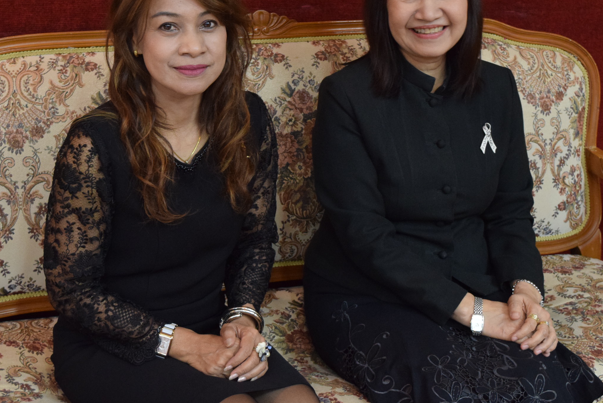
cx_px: 265
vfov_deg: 20.6
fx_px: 1106
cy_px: 130
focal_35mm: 66
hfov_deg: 30.5
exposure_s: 1/13
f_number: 5.6
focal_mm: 30
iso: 1600
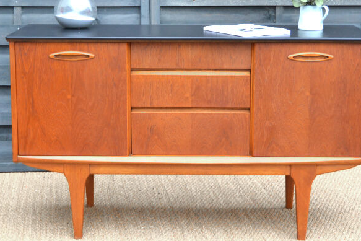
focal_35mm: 88
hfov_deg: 23.1
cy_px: 87
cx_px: 167
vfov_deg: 15.5
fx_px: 883
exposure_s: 1/125
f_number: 4.8
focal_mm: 38
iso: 400
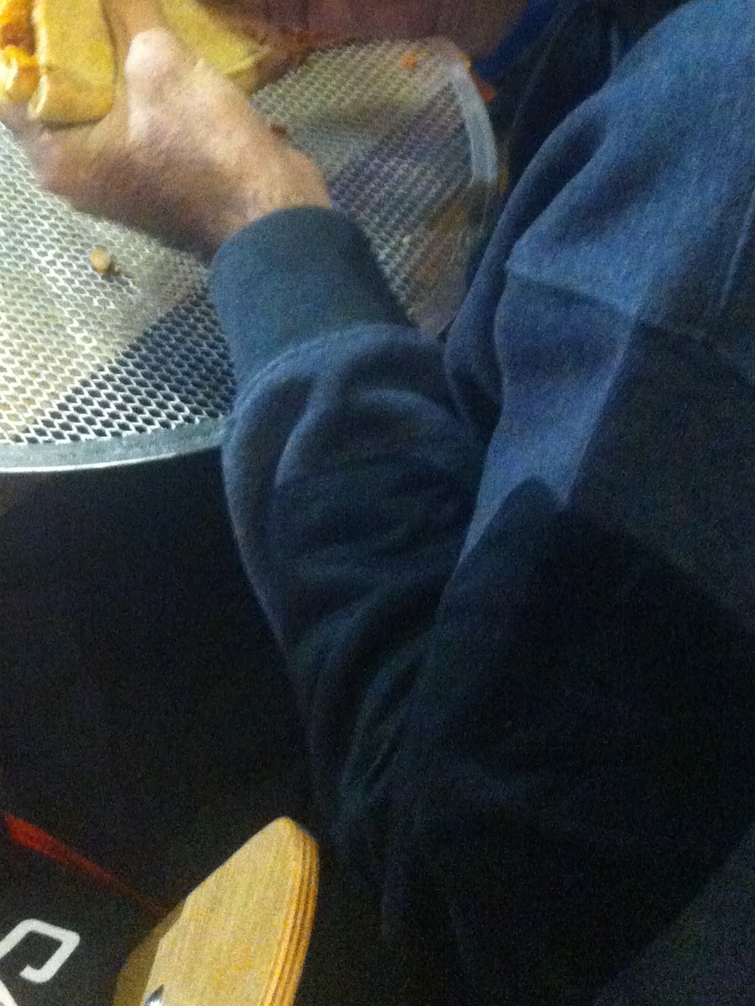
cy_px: -17
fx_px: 2093
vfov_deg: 25.6
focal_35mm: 72
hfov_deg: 20.1
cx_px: 102
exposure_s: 1/17
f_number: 2.8
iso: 800
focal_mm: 3.85
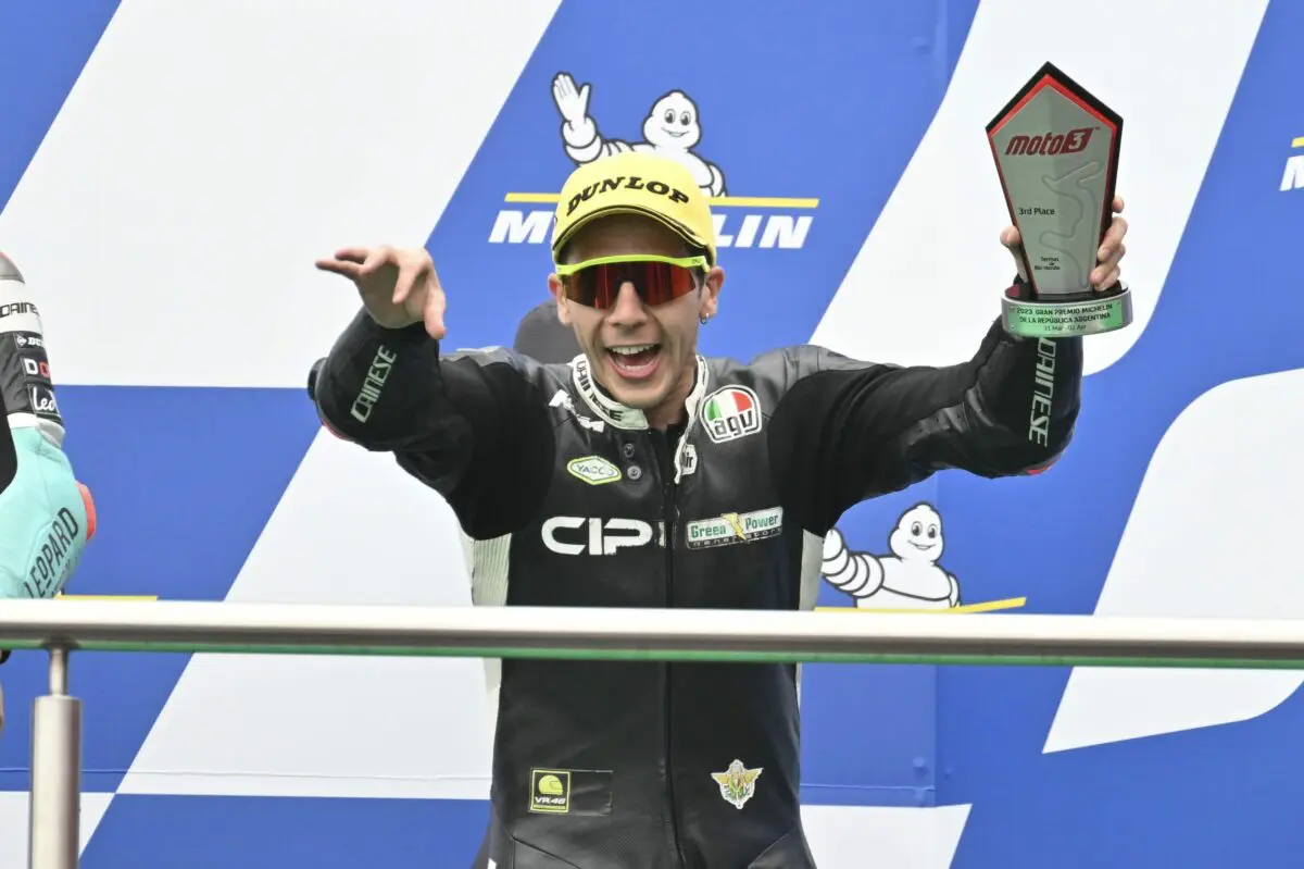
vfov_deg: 2.3
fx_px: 21723
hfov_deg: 3.4
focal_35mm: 600
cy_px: 434
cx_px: 652
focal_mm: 400
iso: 1800
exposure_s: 1/1000
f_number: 5.6
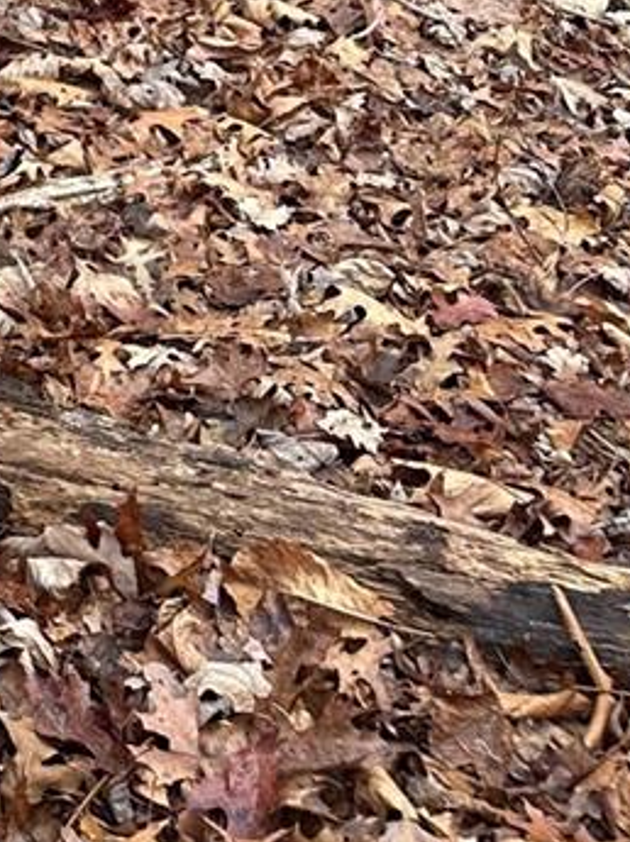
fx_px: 2601
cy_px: -596
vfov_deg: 16.0
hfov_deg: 12.6
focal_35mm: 107
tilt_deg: -8.1
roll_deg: +3.6
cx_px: -505
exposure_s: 1/237
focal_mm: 6.86
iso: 64
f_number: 1.78
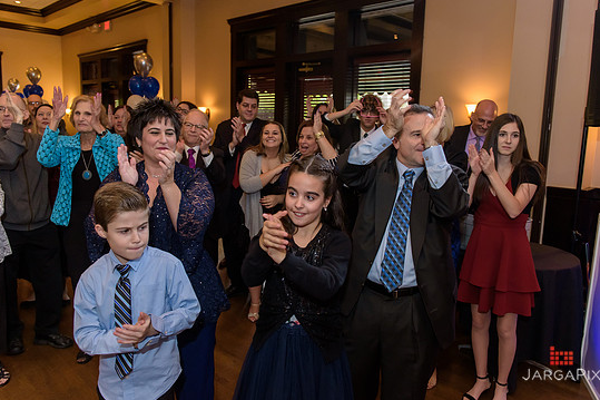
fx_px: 466
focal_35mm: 28
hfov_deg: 65.5
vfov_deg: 46.4
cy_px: 189
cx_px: 306
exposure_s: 1/125
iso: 1600
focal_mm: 26
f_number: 3.2
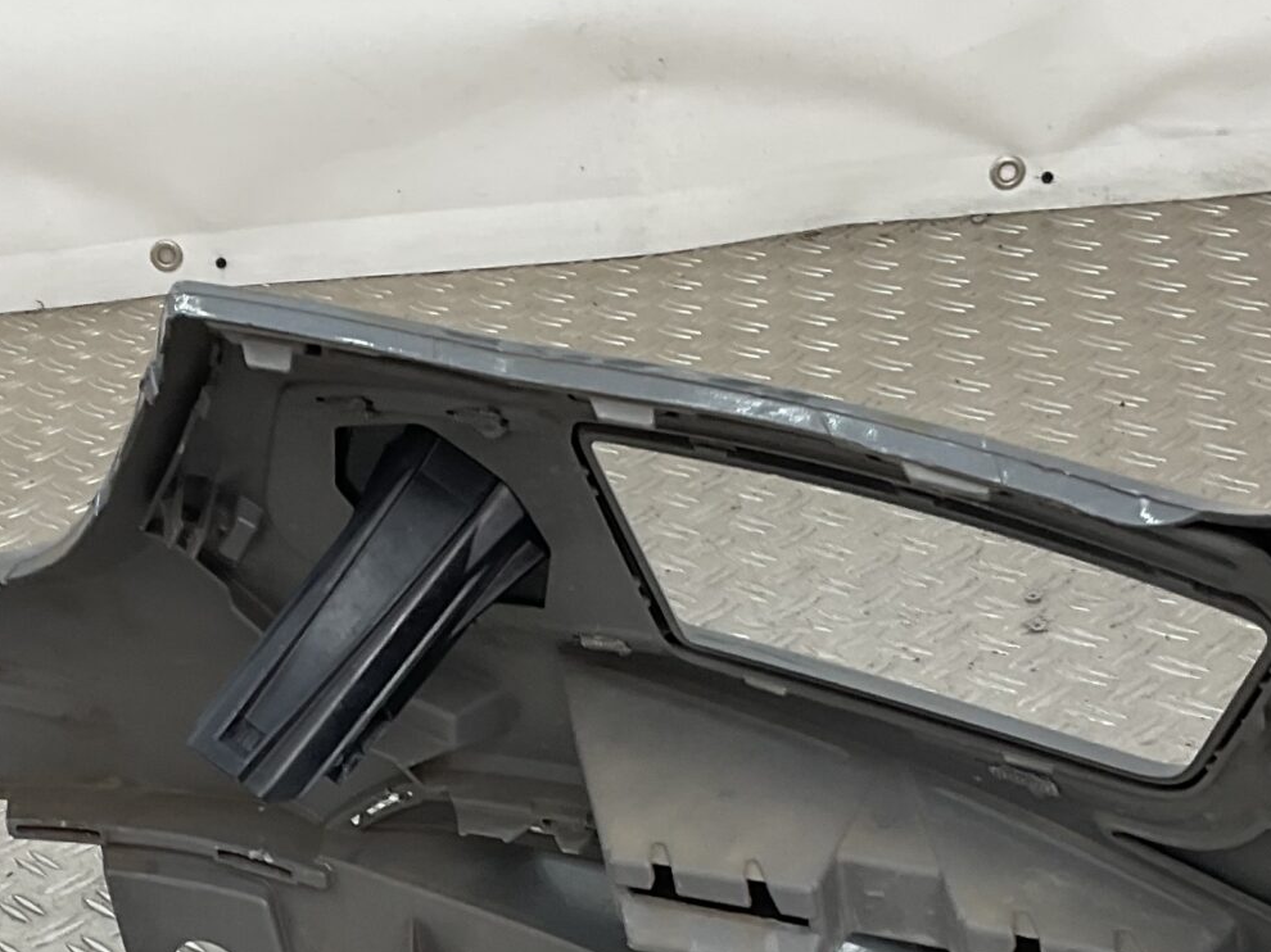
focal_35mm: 75
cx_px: 299
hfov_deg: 25.6
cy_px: 1070
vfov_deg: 18.8
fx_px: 2753
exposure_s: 1/100
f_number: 1.8
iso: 20
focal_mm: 3
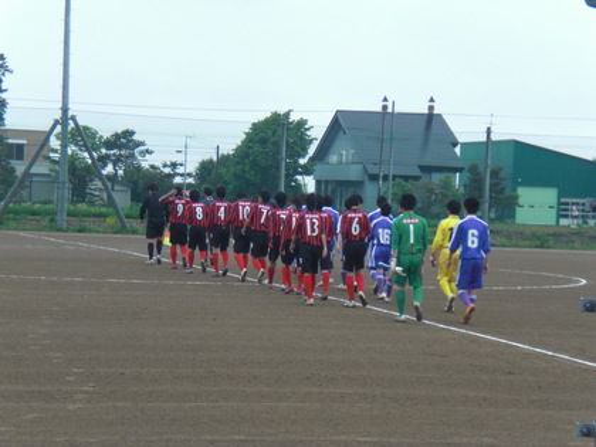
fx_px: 1963
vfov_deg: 13.0
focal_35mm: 114
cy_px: 224
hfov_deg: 17.3
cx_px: 298
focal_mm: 18.9
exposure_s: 1/125
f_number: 5.9
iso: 200
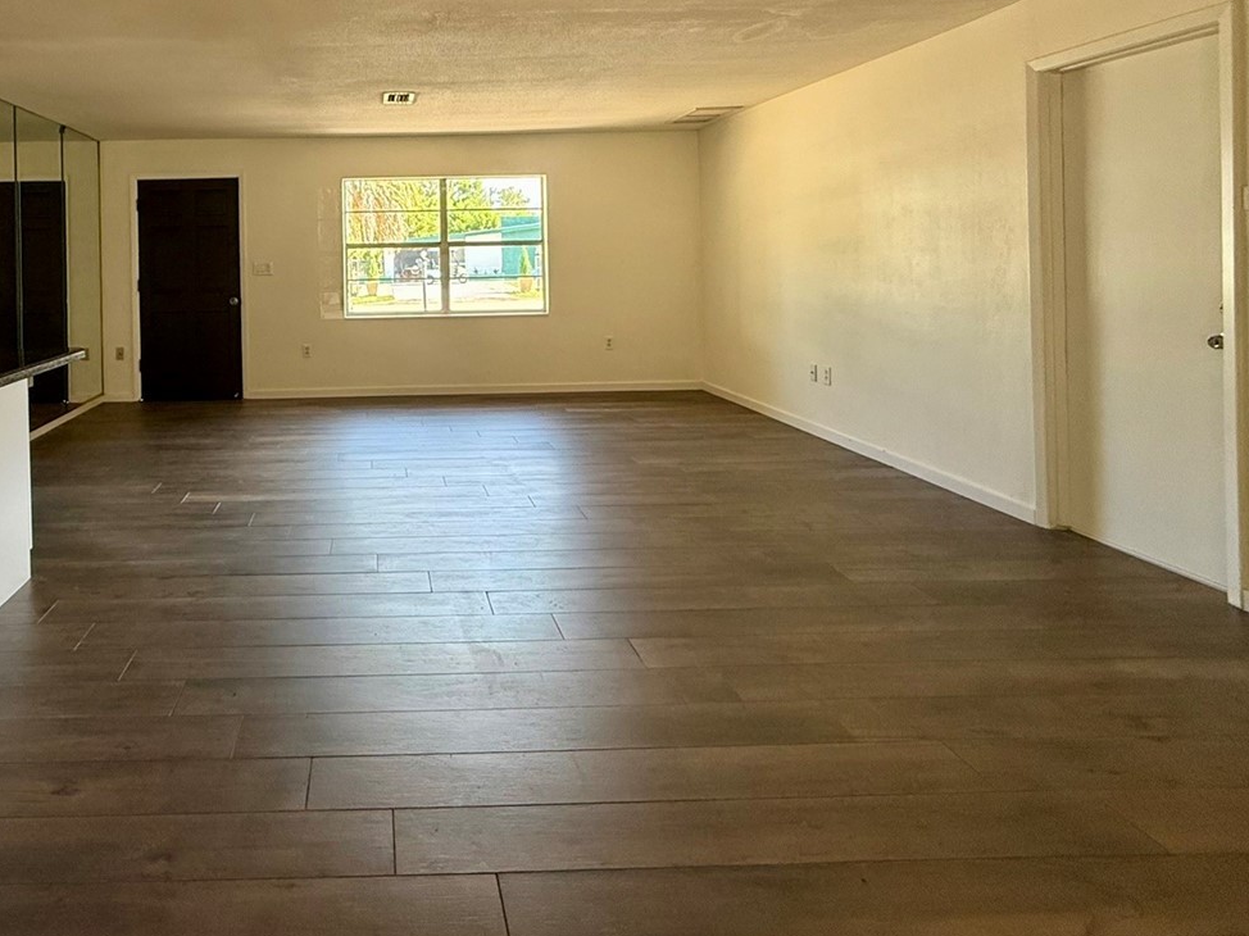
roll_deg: +1.5
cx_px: 387
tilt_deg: +0.9
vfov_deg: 56.5
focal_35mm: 23
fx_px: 830
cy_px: 256
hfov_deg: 71.1
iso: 125
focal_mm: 2.22
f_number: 2.2
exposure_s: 1/99
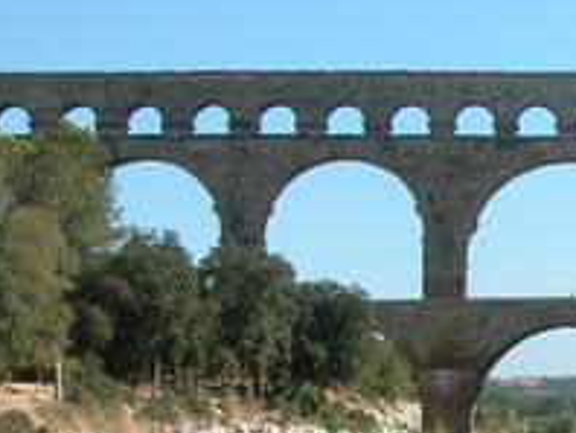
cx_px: 826
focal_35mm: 113
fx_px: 1883
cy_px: 433
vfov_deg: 13.0
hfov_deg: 16.1
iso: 100
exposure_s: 1/294
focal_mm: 8.9
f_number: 5.6
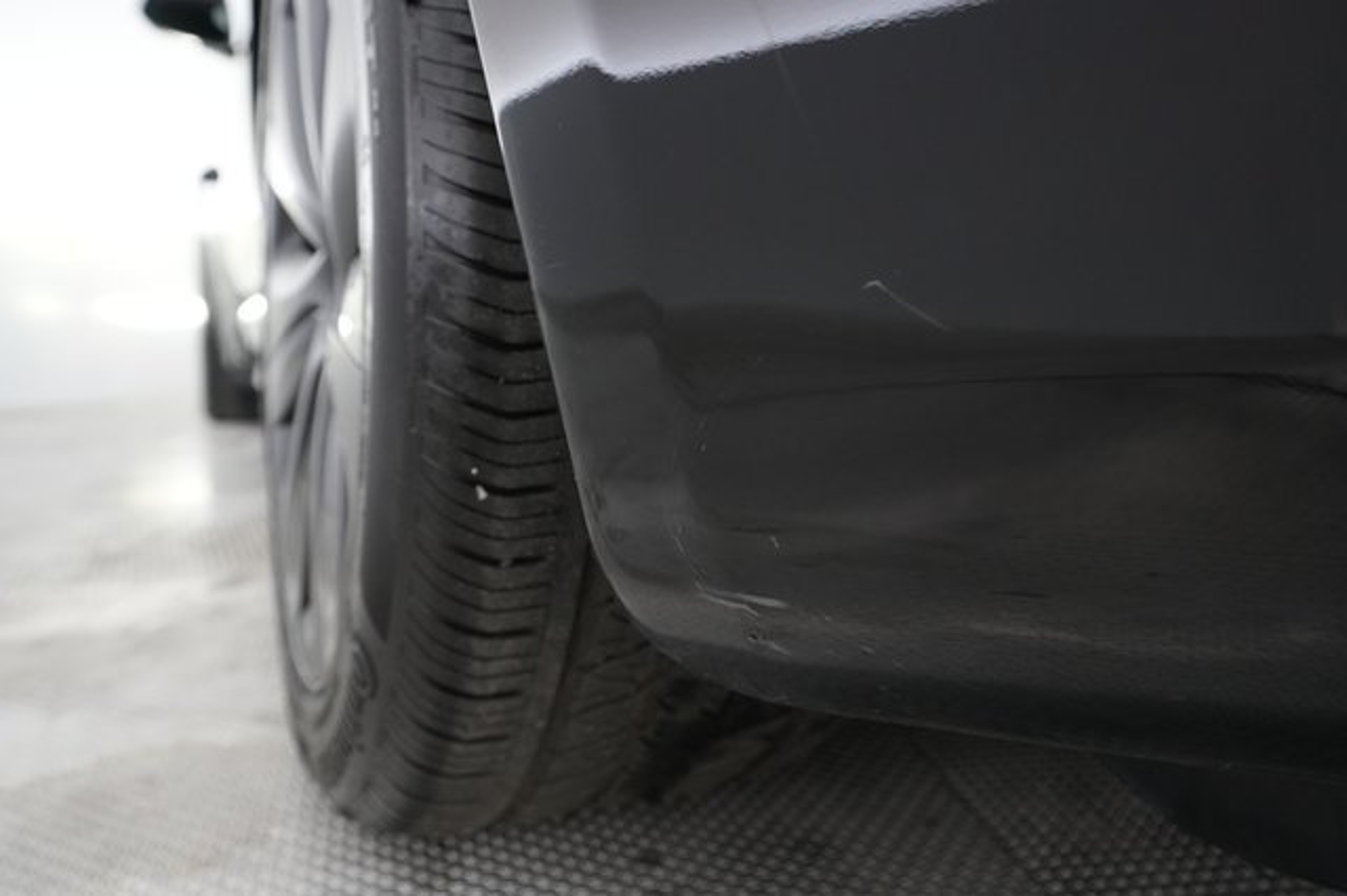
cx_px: 674
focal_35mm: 28
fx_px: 1047
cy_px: 448
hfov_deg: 65.5
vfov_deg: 46.4
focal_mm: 28
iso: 5000
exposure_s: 1/100
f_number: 5
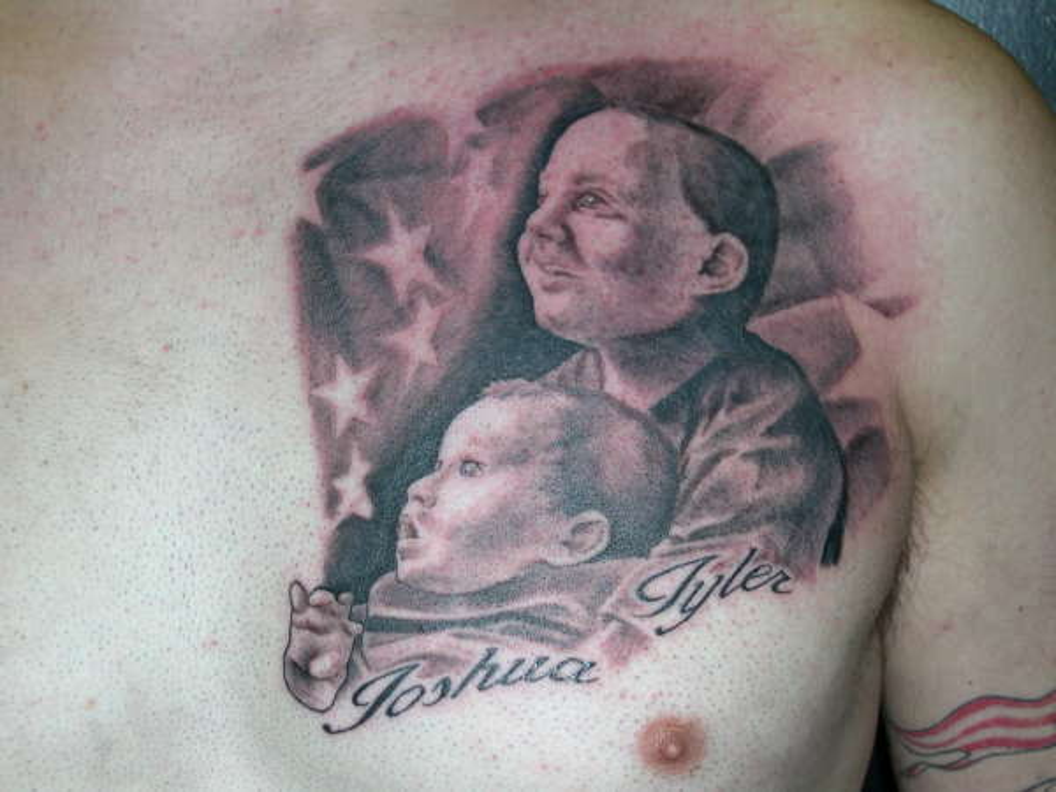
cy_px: 396
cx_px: 528
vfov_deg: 19.1
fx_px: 2349
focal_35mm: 77
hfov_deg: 25.3
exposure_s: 1/60
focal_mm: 16.3
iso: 100
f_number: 4
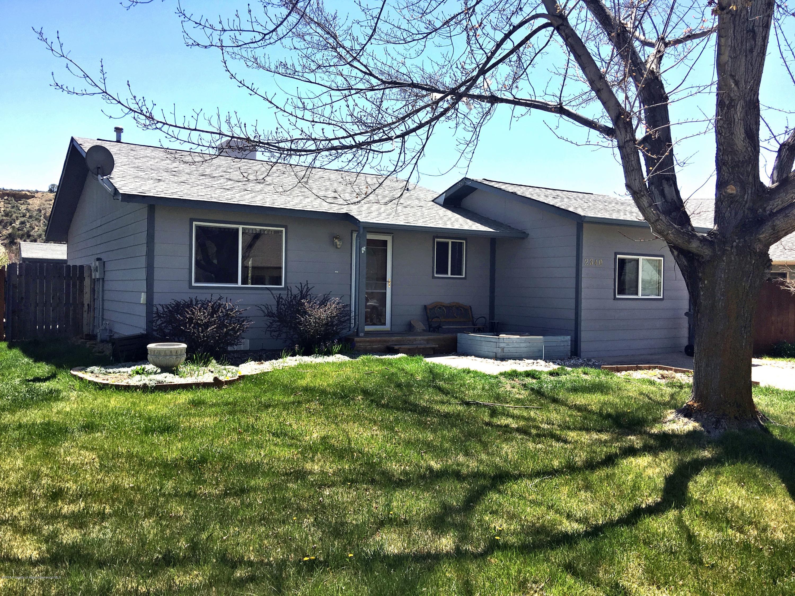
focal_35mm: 29
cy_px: 298
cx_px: 398
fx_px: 666
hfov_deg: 61.7
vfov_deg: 48.2
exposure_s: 1/1425
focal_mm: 4.15
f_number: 2.2
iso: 25
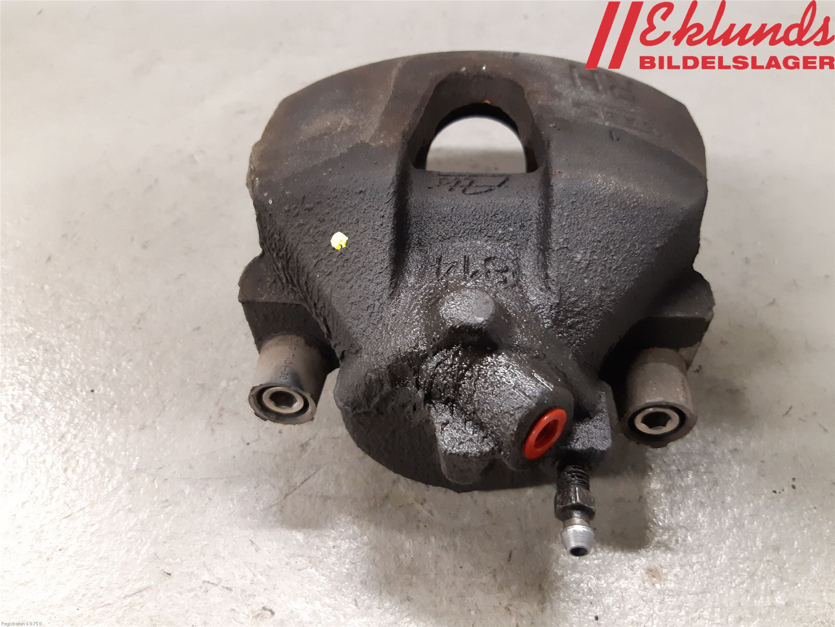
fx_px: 627
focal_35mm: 26
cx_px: 418
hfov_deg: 67.3
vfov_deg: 53.1
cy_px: 314
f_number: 1.7
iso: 200
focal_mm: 3.93
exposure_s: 1/30
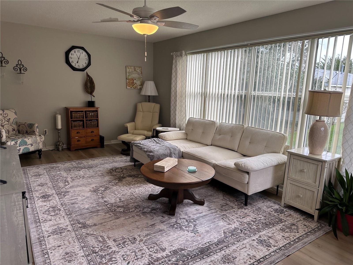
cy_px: 132
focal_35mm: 24
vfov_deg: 56.8
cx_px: 176
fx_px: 245
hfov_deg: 71.6
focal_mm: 6.86
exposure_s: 1/383
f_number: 1.78
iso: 80
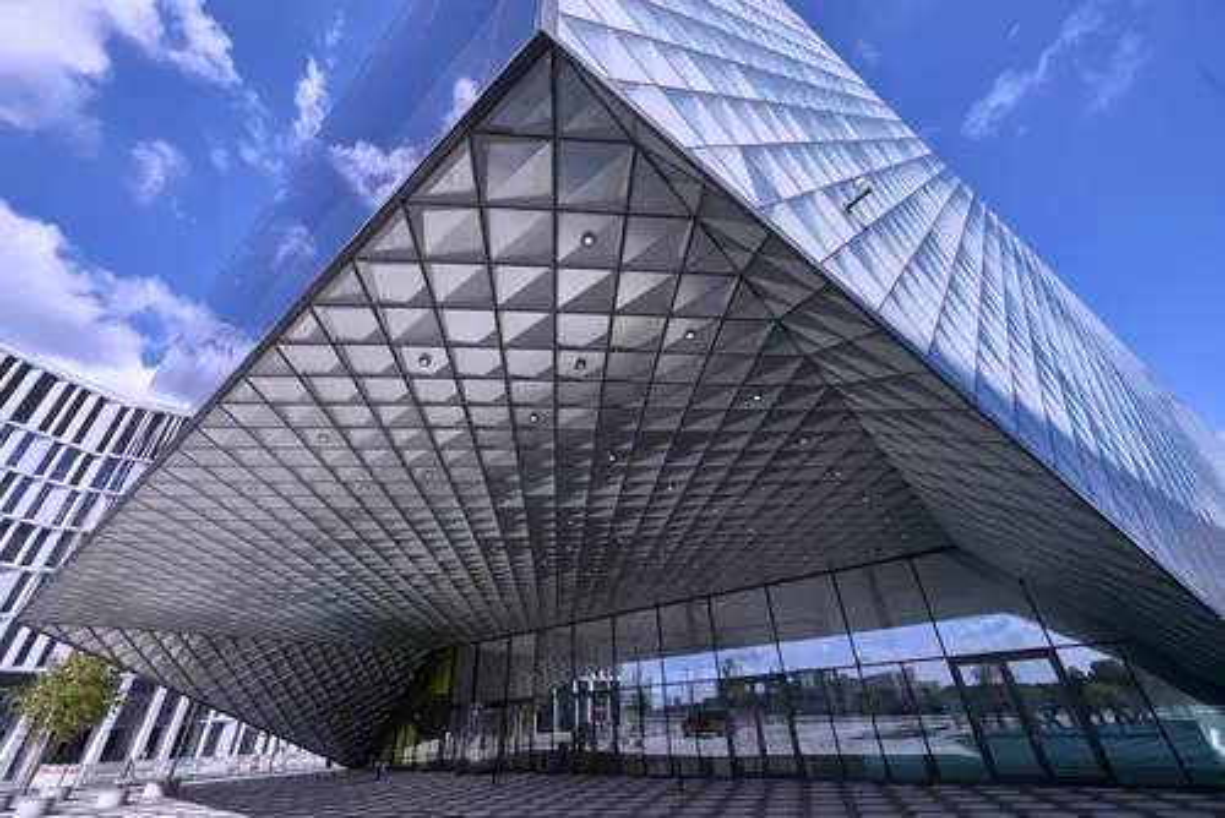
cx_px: 612
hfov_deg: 104.2
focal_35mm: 14
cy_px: 409
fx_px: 477
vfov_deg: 81.3
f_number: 8
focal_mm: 14
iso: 100
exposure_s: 1/200
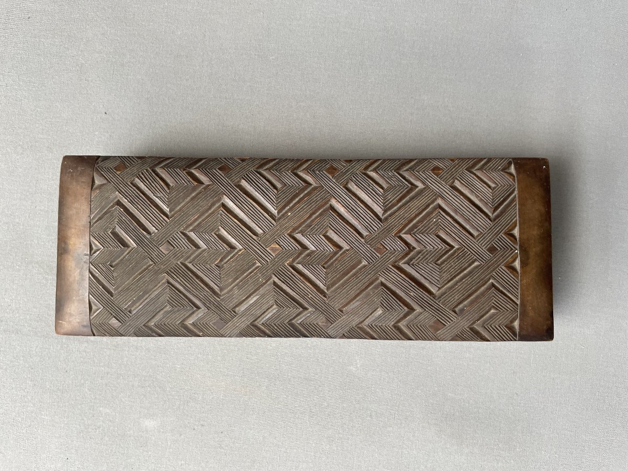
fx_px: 472
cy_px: 236
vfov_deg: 53.1
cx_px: 314
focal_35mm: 26
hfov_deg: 67.3
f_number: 1.6
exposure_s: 1/103
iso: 125
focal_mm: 4.2
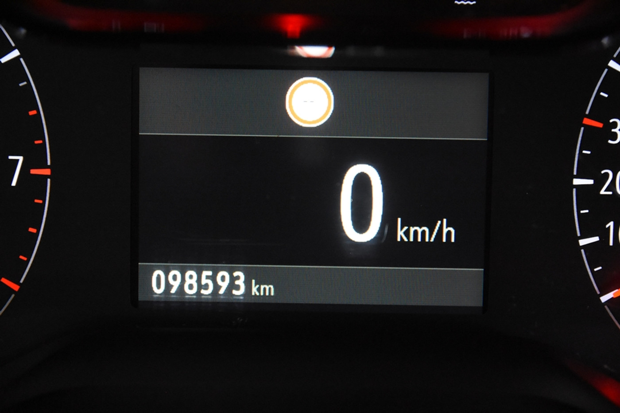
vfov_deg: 13.0
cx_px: 310
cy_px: 206
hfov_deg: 19.5
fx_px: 1808
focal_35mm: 105
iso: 8000
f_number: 4
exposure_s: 1/125
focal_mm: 70
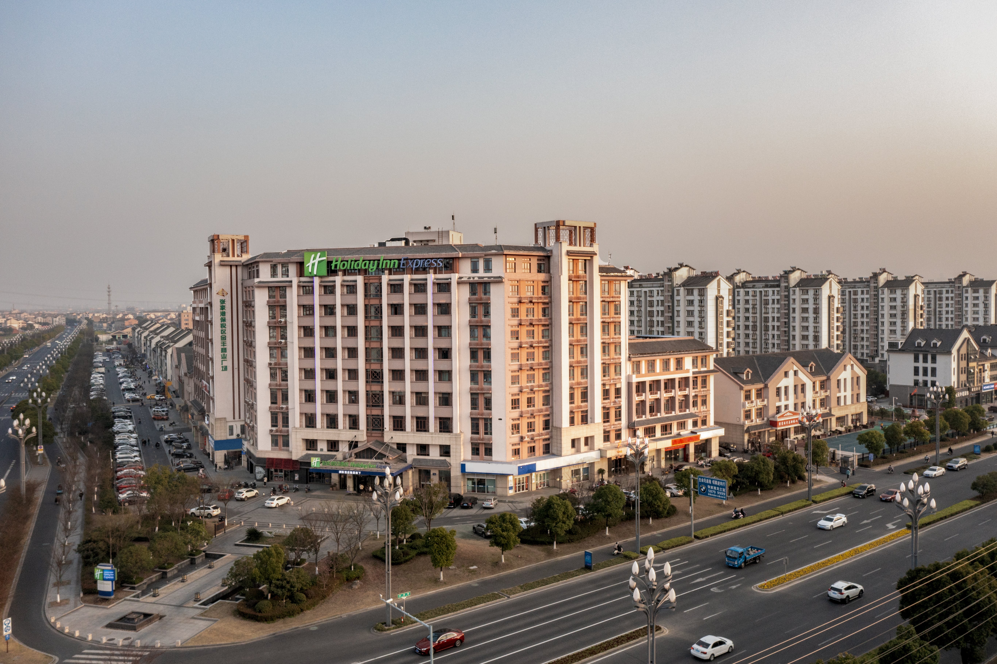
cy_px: 332
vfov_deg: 46.4
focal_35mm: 28
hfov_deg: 65.5
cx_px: 498
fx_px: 775
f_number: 6.3
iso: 100
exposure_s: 1/160
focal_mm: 10.26
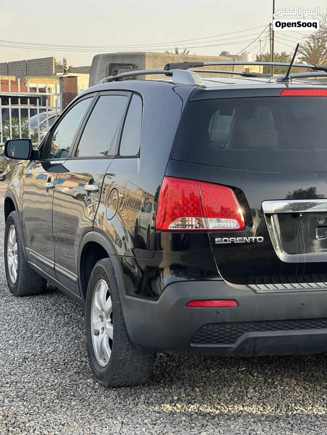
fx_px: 970
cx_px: 164
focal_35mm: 77
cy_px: 218
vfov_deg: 25.3
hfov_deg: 19.1
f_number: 2.8
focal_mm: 9
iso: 32
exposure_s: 1/121
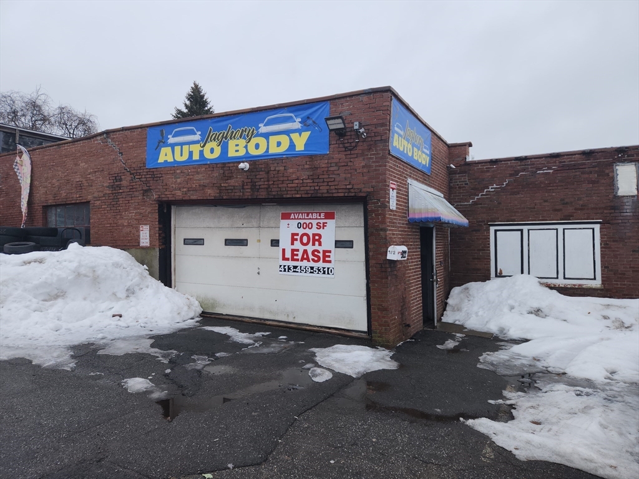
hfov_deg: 73.9
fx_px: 425
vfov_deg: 58.9
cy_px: 240
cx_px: 320
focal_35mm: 23
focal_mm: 5.4
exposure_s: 1/443
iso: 20
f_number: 1.8
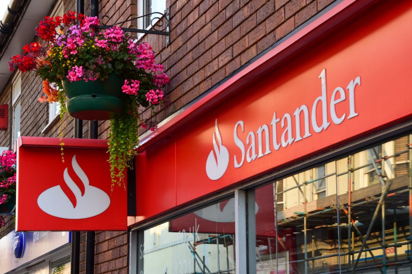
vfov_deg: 14.7
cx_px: 206
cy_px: 137
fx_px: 1064
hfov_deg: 21.9
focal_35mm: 93
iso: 100
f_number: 11
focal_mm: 62
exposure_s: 1/13
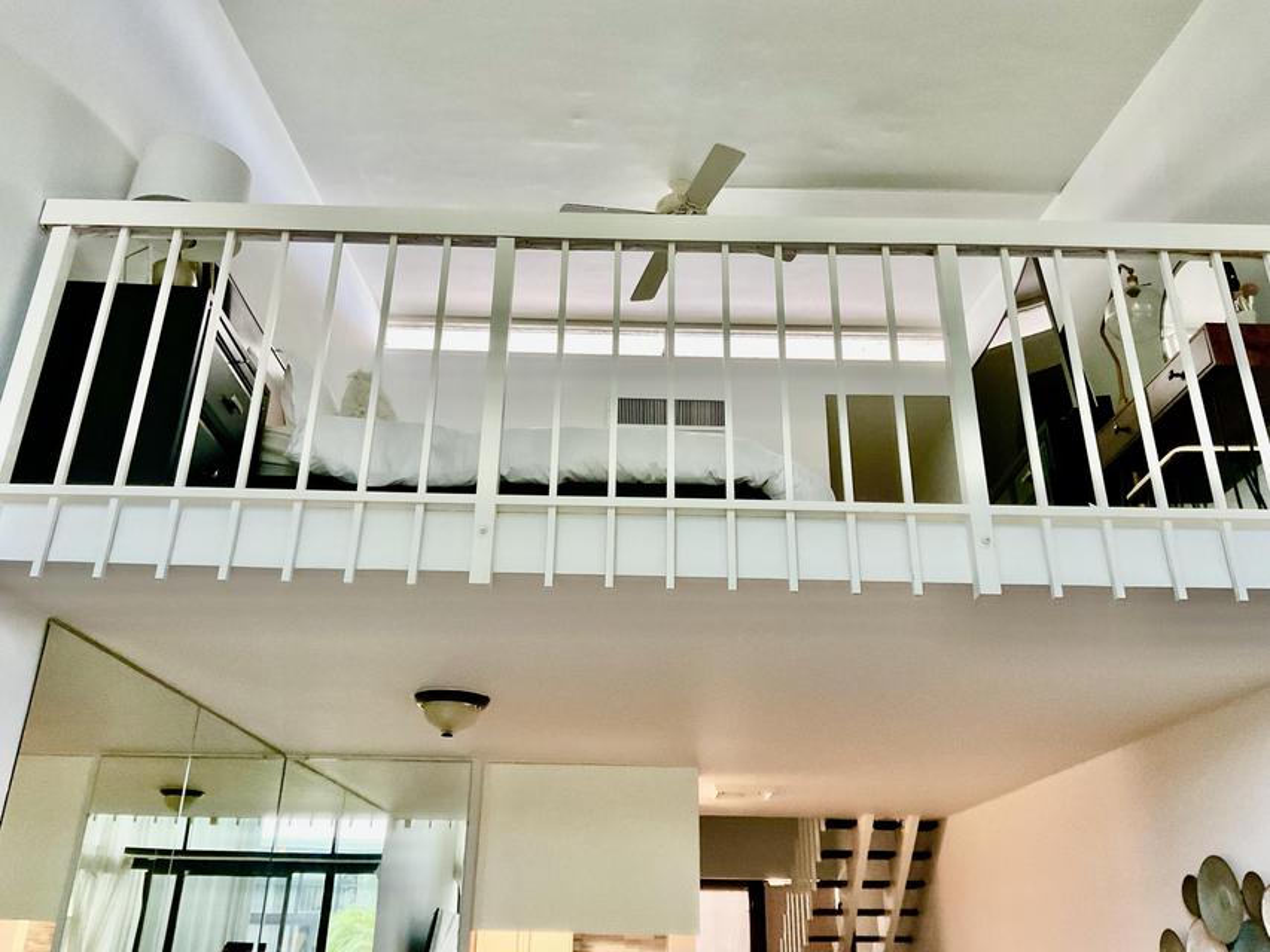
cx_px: 635
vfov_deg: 48.2
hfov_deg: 61.7
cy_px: 476
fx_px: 1064
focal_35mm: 29
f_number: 1.8
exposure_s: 1/60
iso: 160
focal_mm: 3
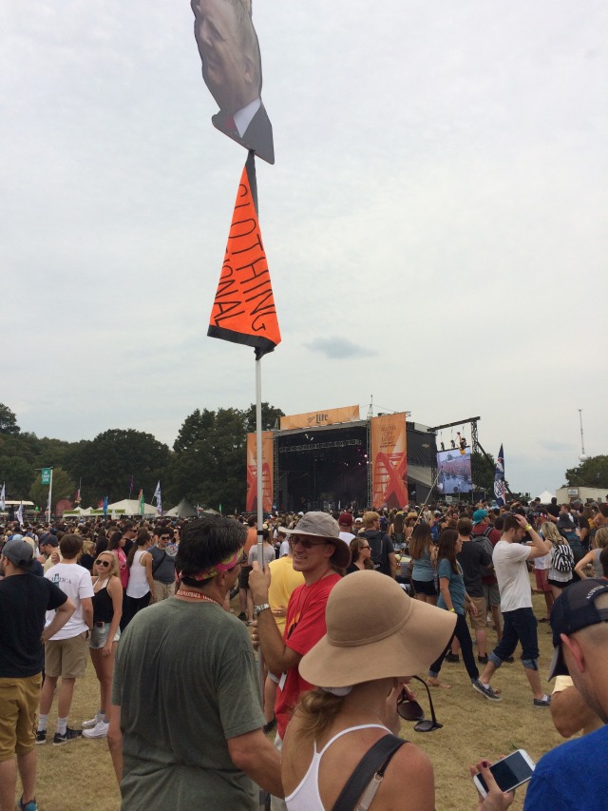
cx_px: 304
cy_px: 406
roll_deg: +1.1
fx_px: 679
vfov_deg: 61.7
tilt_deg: +9.7
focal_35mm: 29
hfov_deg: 48.2
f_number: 2.2
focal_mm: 4.15
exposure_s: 1/2283
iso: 32
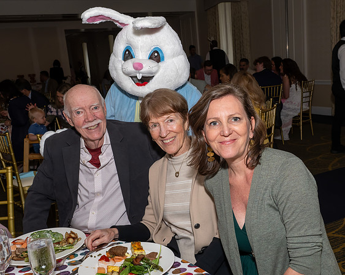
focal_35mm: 41
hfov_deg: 44.2
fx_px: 423
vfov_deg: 36.1
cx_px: 205
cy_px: 153
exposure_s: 1/250
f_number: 8
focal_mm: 22
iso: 500
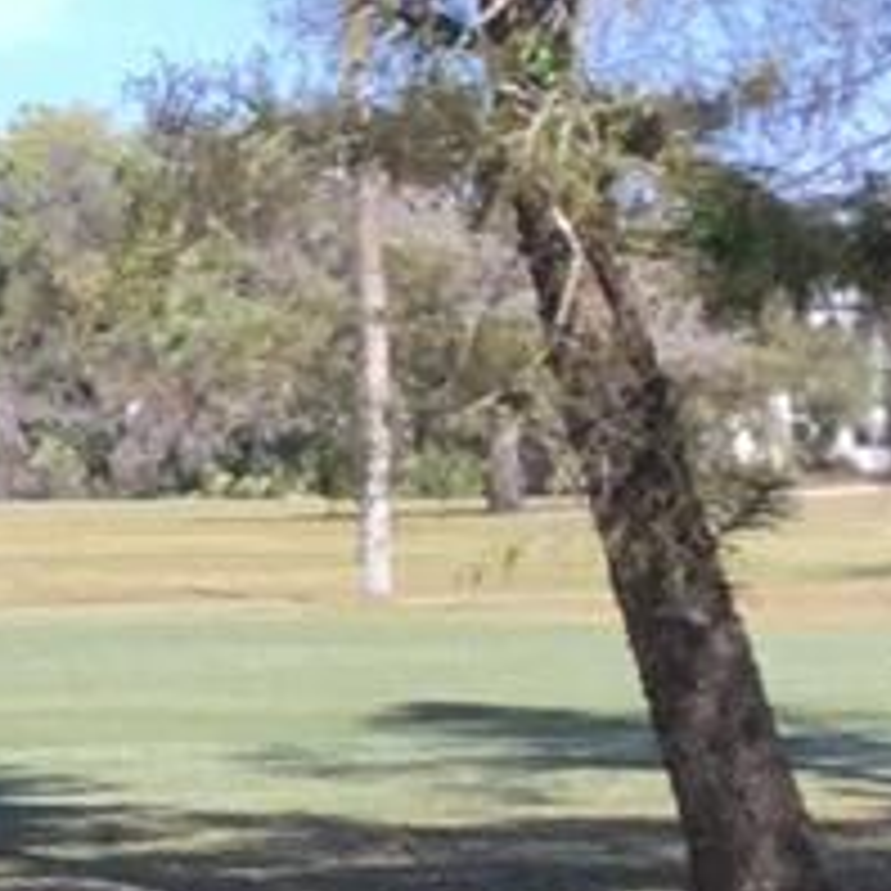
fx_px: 4834
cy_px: 670
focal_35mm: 166
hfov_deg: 9.9
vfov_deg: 10.5
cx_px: -806
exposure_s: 1/318
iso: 25
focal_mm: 3.3
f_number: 2.4
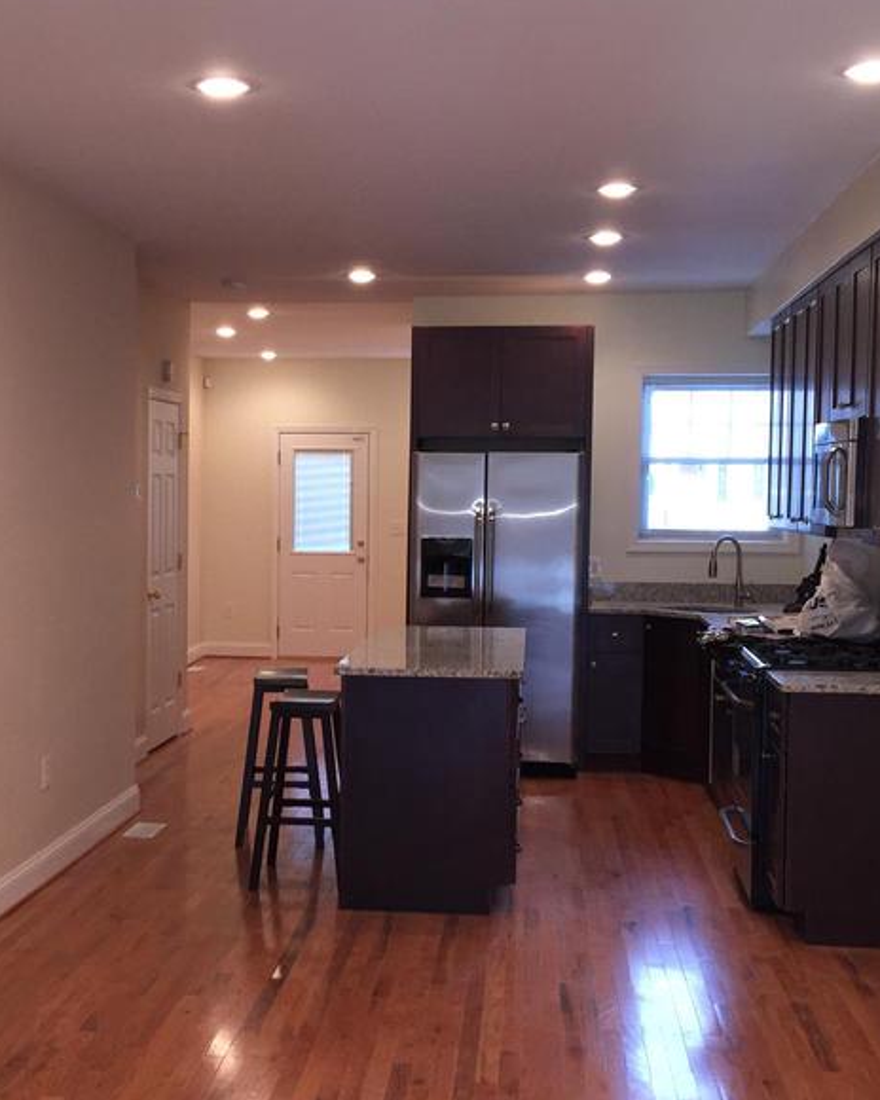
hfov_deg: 30.1
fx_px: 1628
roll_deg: +0.1
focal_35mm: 50
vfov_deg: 37.3
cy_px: 616
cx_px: 322
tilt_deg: -4.8
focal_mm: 4.15
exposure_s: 1/30
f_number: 2.2
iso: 64
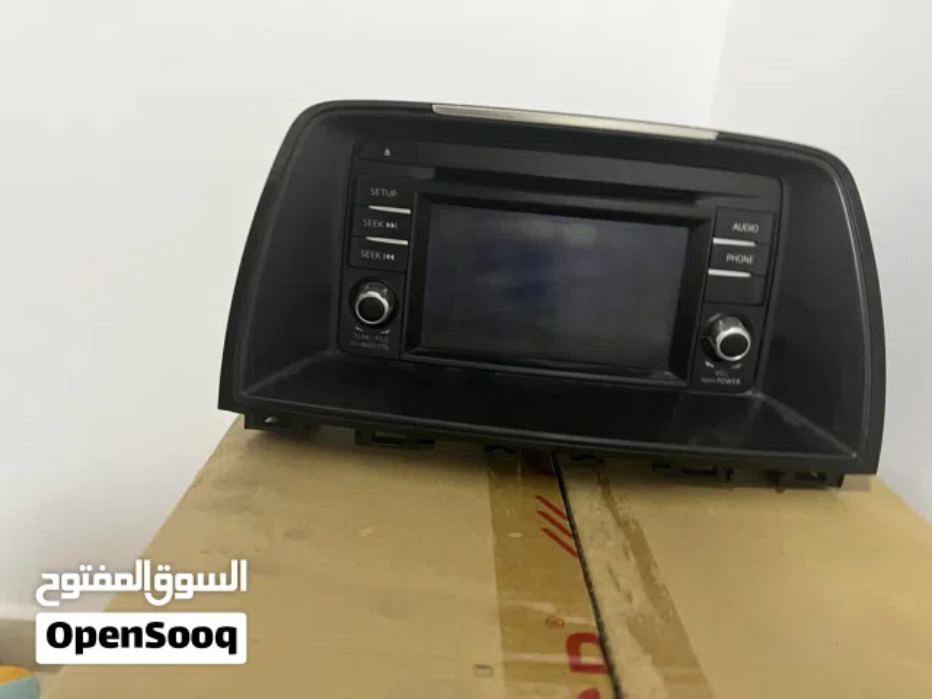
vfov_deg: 53.1
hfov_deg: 67.3
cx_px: 466
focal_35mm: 26
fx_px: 700
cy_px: 350
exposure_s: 1/43
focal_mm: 5.7
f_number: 1.5
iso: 500
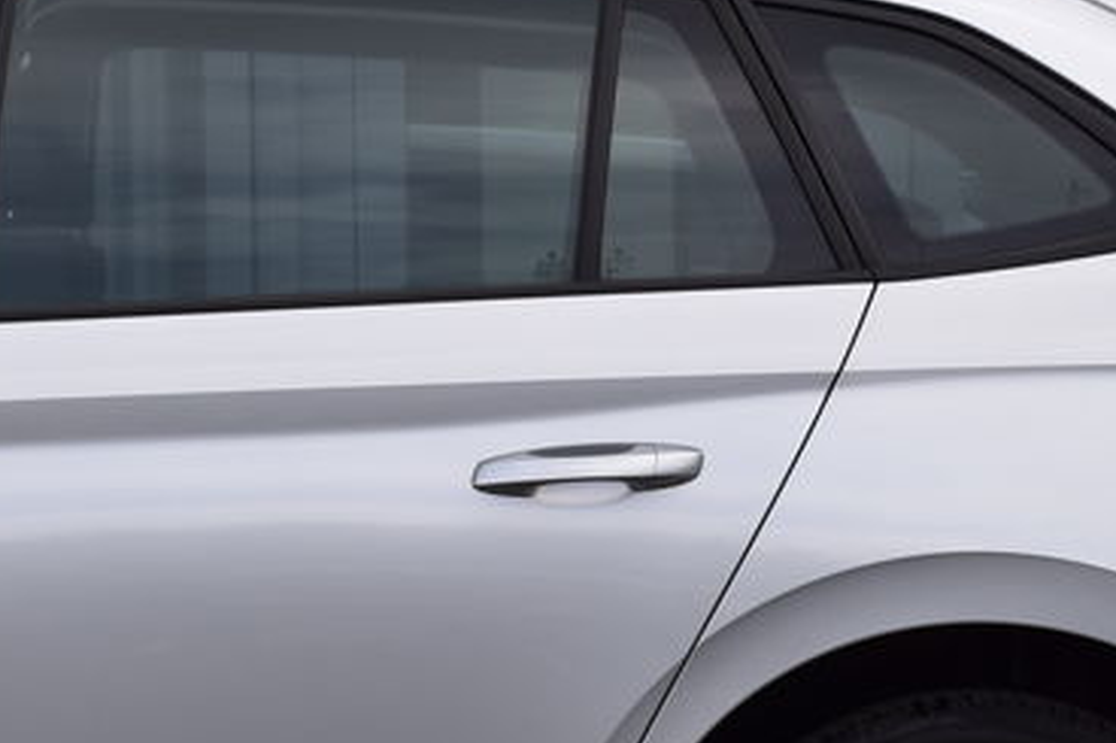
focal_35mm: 204
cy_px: 626
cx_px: 1092
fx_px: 6321
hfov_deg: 10.0
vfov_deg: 6.7
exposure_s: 1/320
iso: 400
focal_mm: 50
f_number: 10
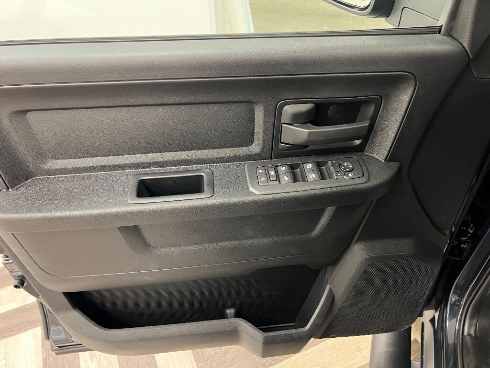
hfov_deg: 67.3
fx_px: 368
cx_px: 245
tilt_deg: -42.1
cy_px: 184
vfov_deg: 53.1
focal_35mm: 26
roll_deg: +3.3
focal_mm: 5.7
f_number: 1.5
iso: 500
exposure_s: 1/40
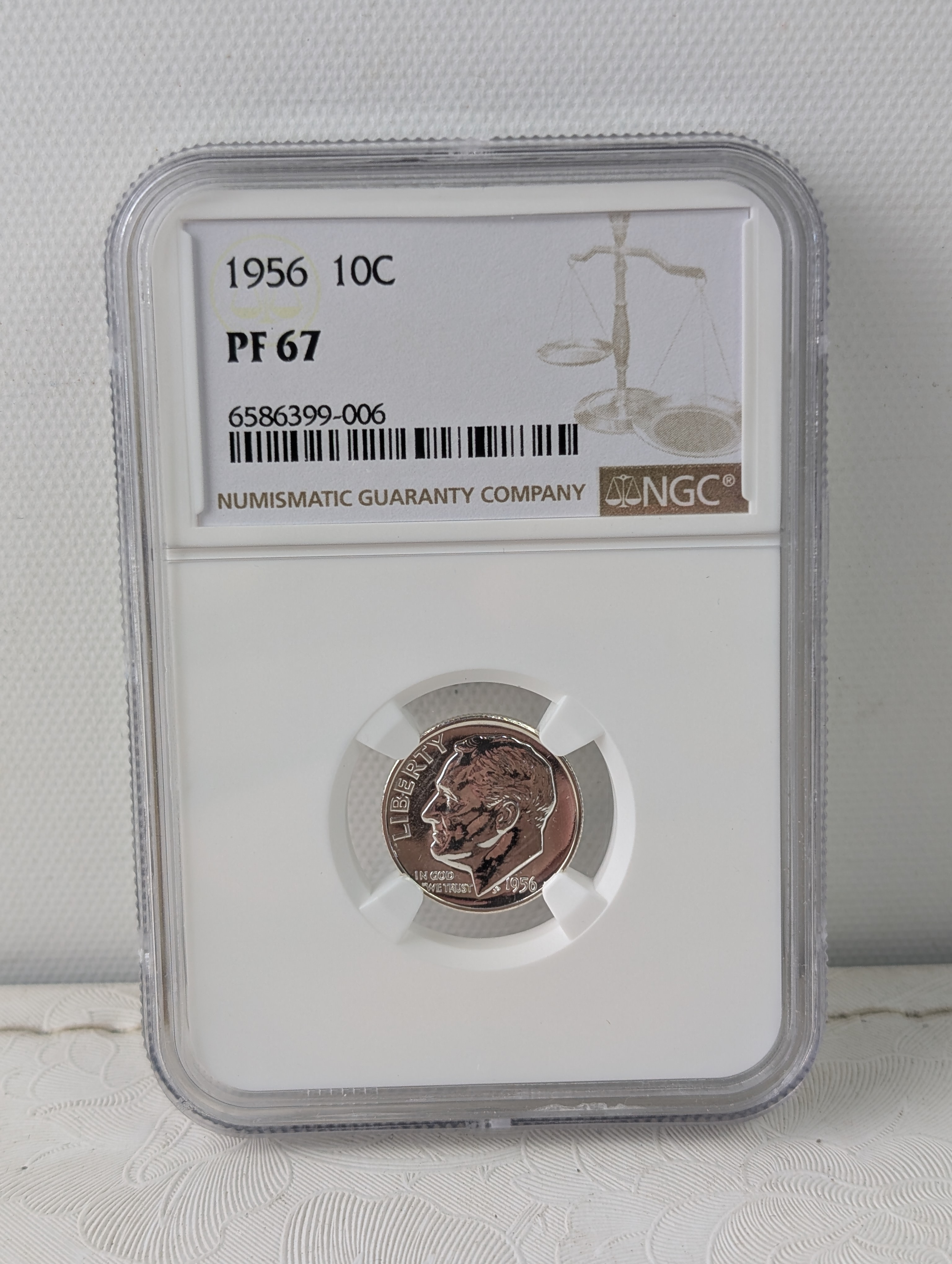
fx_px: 1792
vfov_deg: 38.9
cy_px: 632
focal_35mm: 49
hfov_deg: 29.7
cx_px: 476
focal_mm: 6.9
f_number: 1.68
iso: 39
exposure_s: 1/60
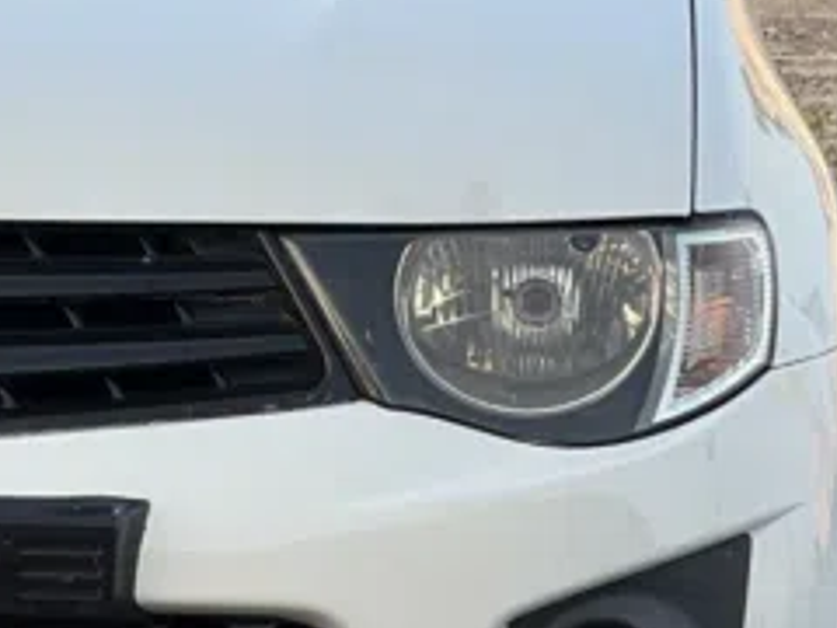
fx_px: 7955
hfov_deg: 6.0
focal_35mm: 329
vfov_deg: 4.5
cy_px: 405
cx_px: -140
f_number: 2.8
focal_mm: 9
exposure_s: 1/121
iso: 32
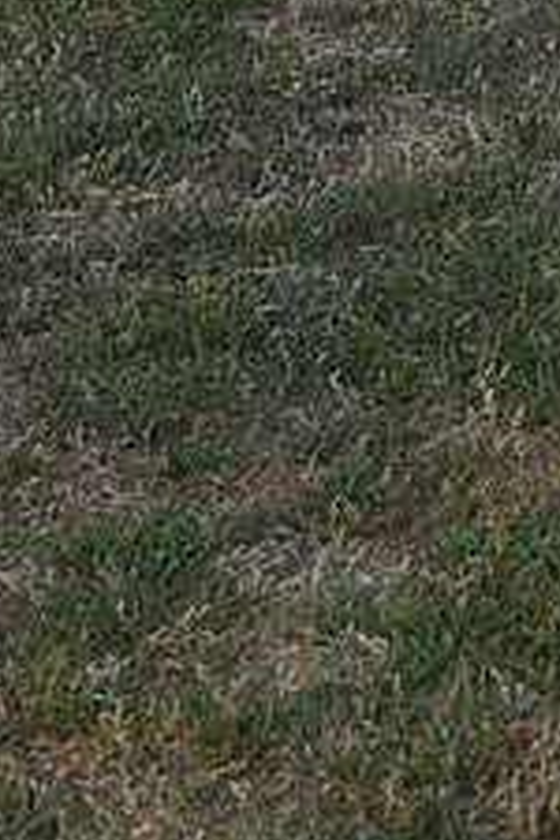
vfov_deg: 7.4
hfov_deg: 4.8
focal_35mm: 270
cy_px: -564
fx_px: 6300
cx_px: 1930
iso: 100
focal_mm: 38
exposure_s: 1/125
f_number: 5.6
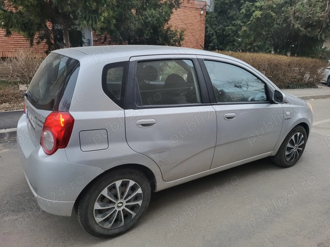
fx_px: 248
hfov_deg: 67.3
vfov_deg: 53.1
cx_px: 165
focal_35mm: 26
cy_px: 124
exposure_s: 1/100
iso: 320
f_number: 1.8
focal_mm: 5.4
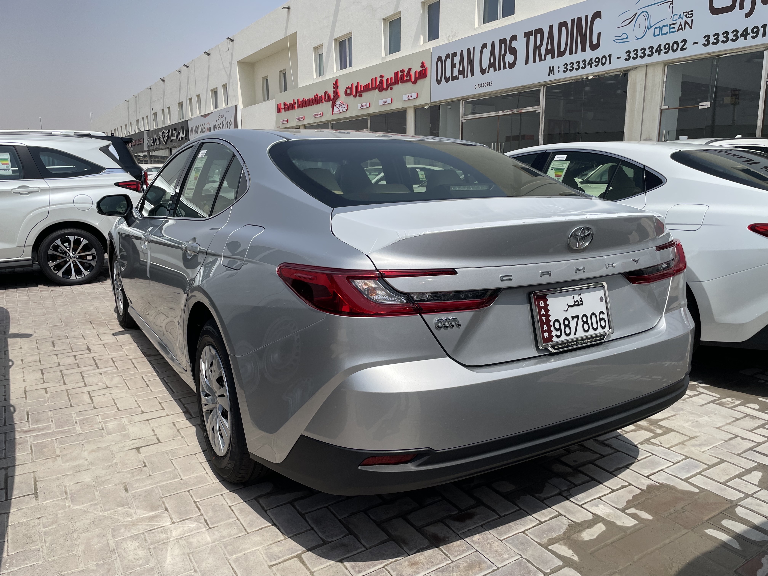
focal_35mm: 26
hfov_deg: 67.3
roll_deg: +1.4
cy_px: 288
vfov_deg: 53.1
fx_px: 577
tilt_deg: -11.7
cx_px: 384
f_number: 1.6
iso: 32
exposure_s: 1/5814
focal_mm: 4.2
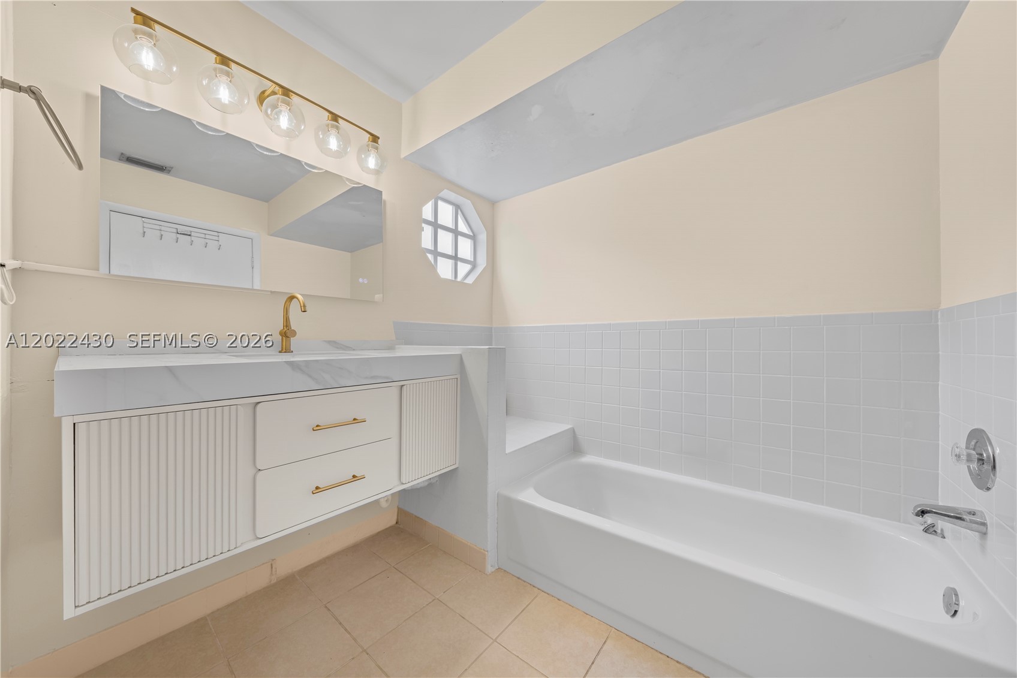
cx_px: 508
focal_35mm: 12
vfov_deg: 90.0
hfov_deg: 112.6
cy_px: 339
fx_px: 339
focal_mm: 12
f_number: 7.1
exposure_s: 1/10
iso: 320
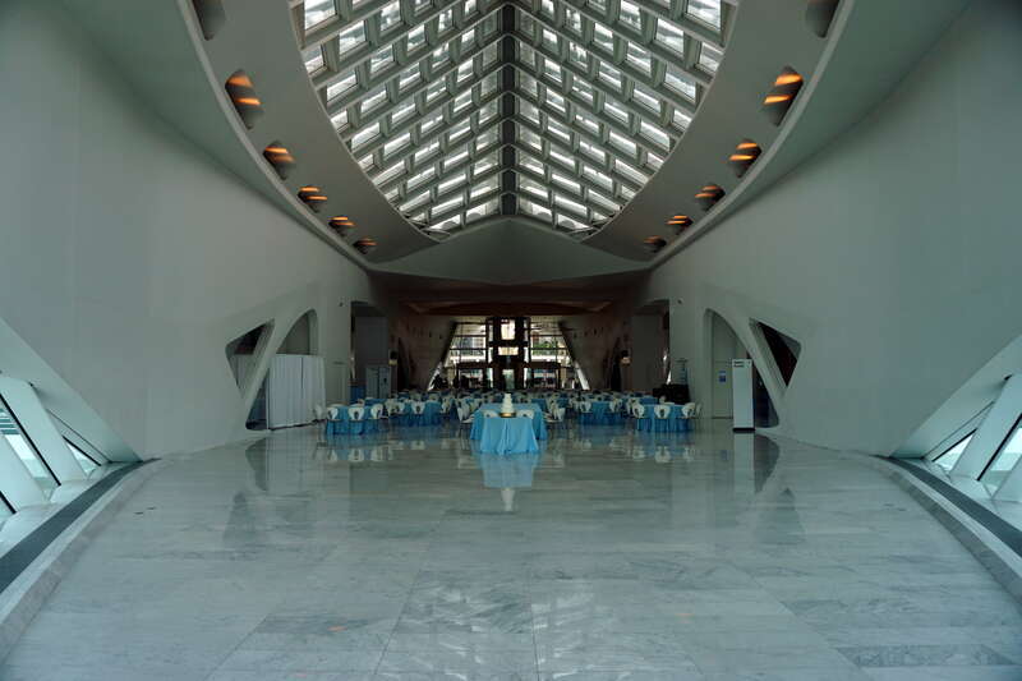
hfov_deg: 73.8
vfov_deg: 53.1
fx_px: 681
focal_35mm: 24
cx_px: 511
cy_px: 340
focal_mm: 16
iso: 100
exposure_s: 1/160
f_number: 4
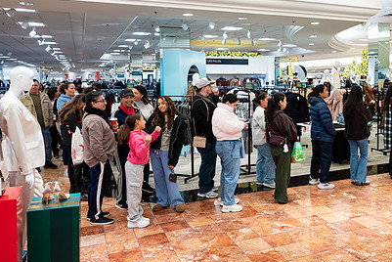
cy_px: 95
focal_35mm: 35
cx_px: 270
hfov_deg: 53.0
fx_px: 381
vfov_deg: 37.6
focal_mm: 24
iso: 1000
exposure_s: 1/125
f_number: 3.2
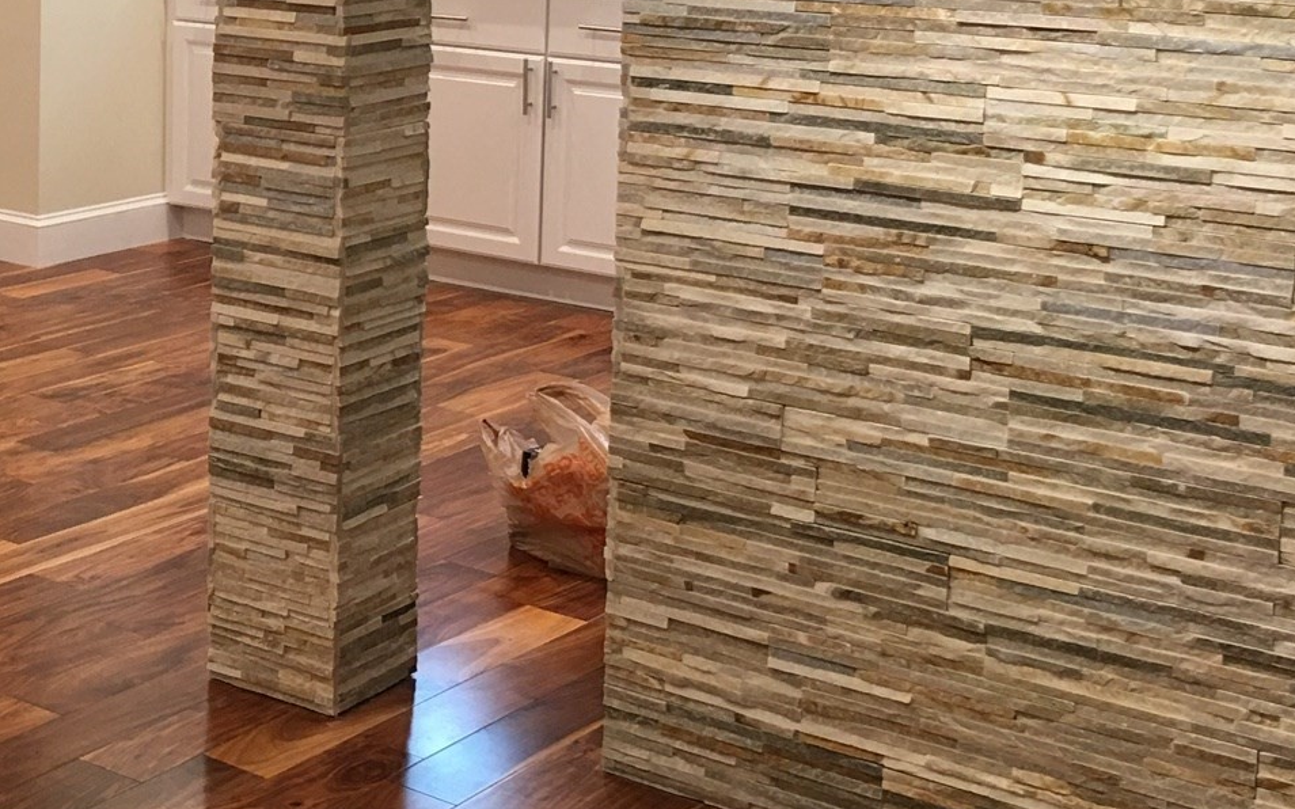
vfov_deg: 19.4
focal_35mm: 66
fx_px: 2329
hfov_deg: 29.2
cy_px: 83
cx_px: 19
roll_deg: -0.6
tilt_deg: -6.2
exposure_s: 1/15
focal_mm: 4.15
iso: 32
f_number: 2.2
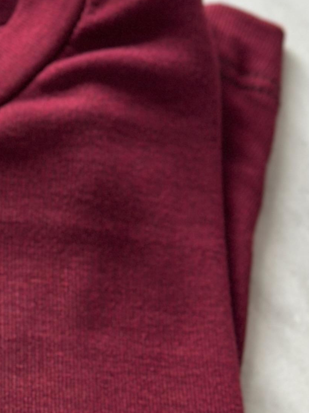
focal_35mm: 178
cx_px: -175
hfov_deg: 8.1
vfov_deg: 11.0
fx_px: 2119
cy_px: 373
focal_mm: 6.86
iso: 125
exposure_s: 1/71
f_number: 1.78
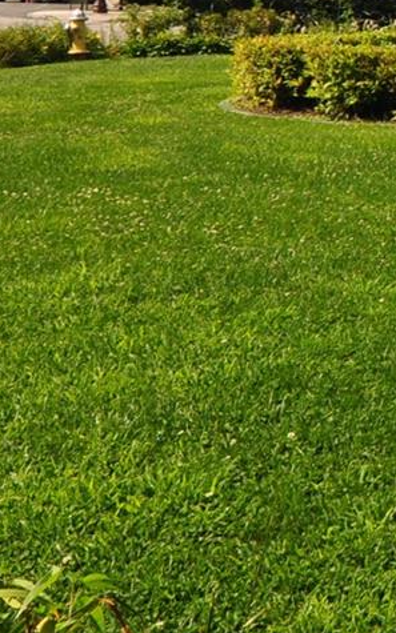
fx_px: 1364
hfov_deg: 13.7
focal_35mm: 79
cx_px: 823
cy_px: -48
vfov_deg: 24.5
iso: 200
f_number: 10
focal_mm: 12
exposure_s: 1/250
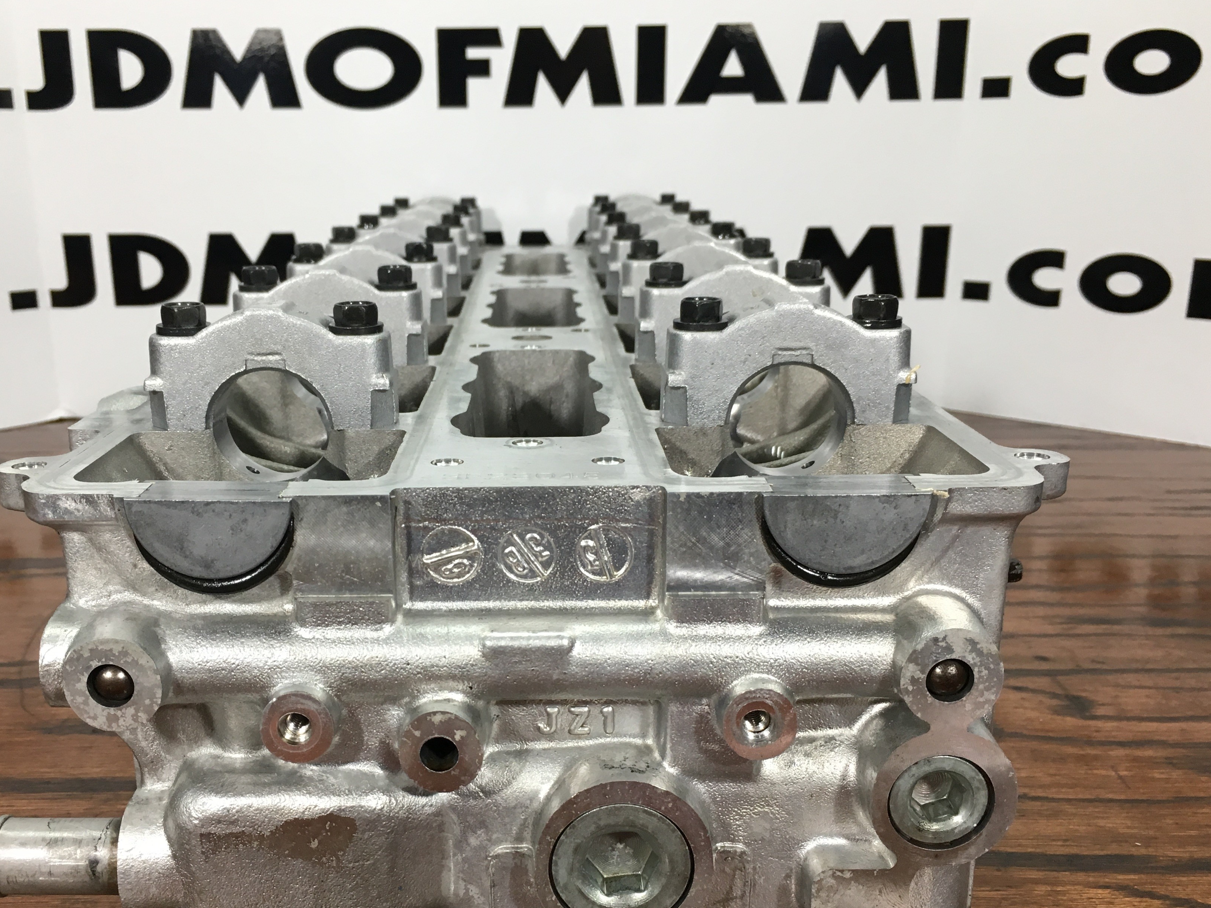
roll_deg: +1.6
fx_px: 1259
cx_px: 523
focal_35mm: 36
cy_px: 547
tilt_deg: -17.6
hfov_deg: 51.2
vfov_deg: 39.5
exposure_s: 1/30
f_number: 2.2
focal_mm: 4.15
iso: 32
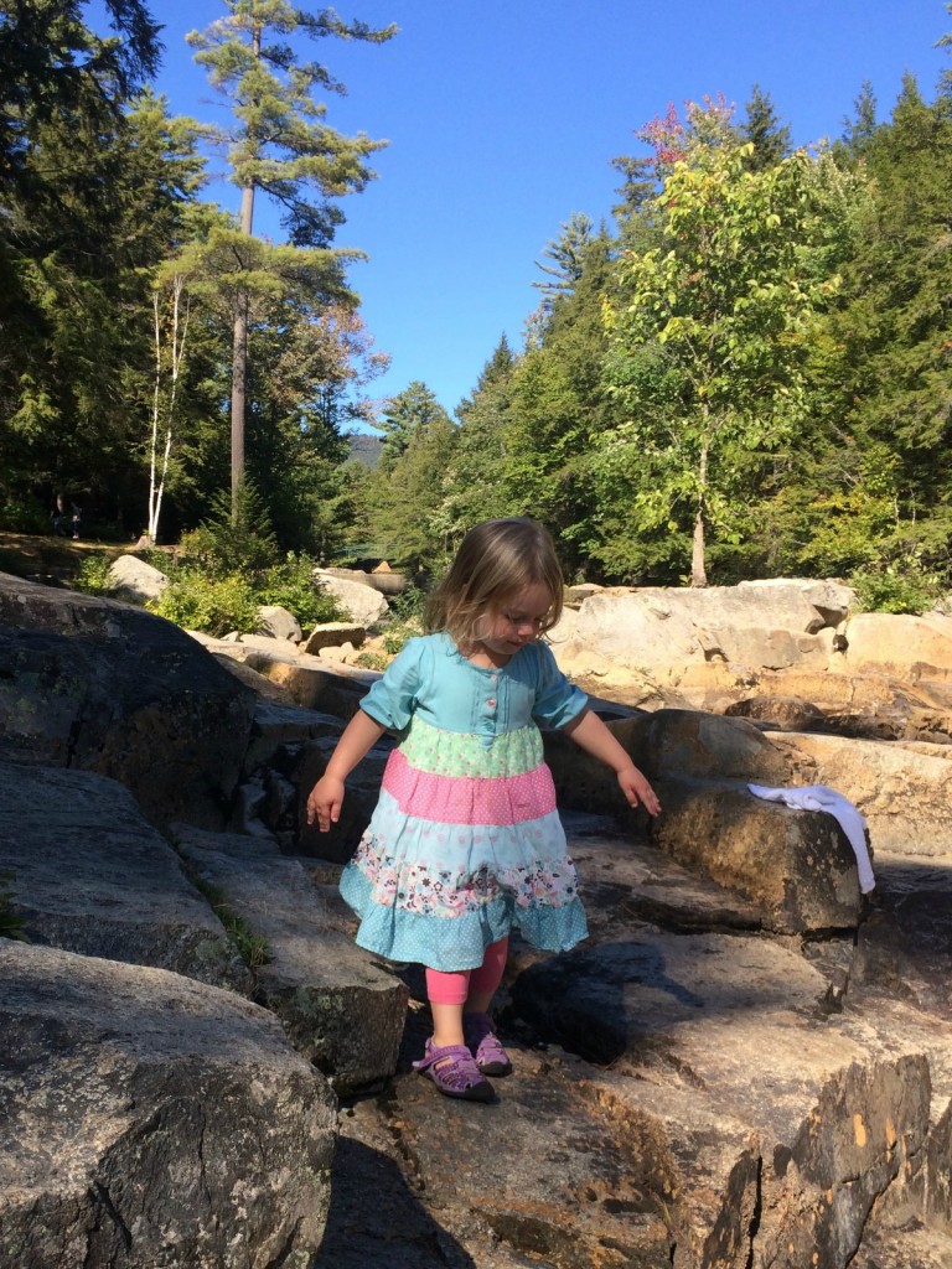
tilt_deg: -6.2
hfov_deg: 48.2
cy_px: 634
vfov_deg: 61.7
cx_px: 476
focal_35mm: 29
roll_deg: +1.4
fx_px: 1063
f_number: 2.2
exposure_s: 1/892
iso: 32
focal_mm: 4.15
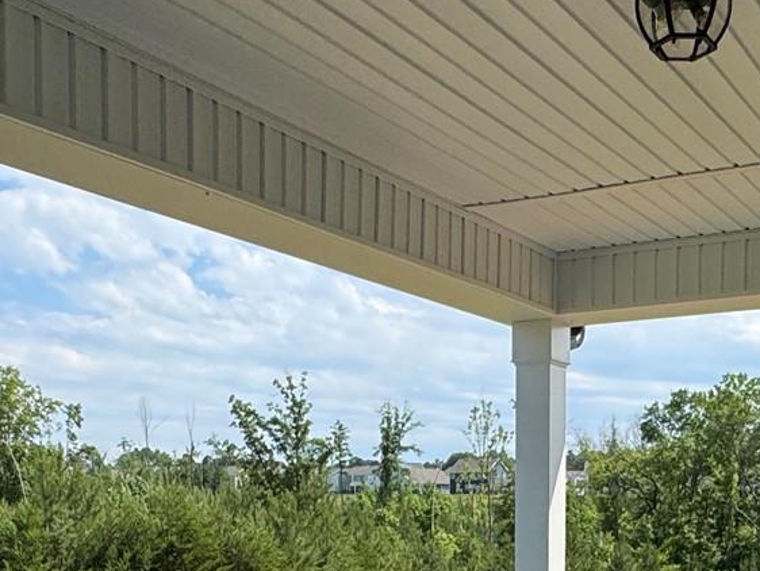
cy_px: 635
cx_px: 476
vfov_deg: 26.3
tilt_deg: -4.2
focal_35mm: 51
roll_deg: +0.4
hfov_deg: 37.2
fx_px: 1120
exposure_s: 1/1832
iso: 40
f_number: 2.2
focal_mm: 2.22
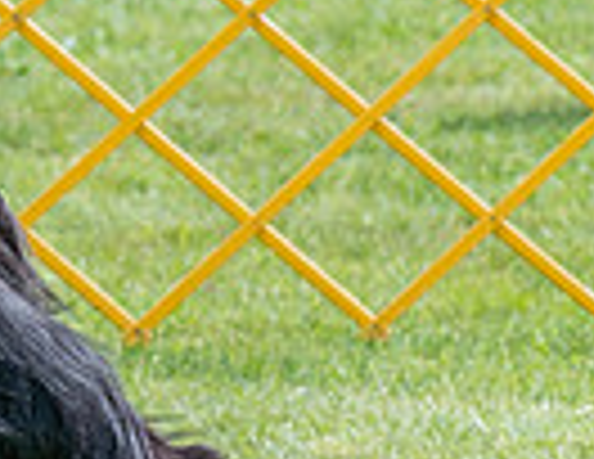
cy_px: -230
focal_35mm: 780
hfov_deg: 2.5
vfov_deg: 1.9
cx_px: -339
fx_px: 13532
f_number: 5.6
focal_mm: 138
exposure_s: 1/1250
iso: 320
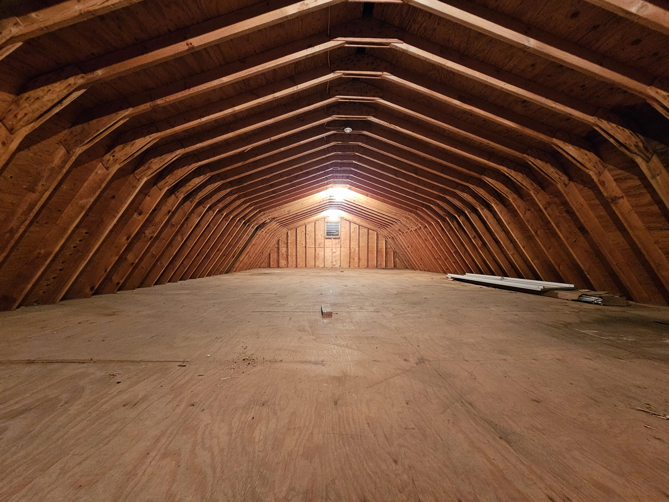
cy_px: 251
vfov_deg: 89.9
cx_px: 334
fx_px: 251
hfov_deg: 106.2
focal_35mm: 13
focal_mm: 2.2
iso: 800
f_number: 2.2
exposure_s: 1/24
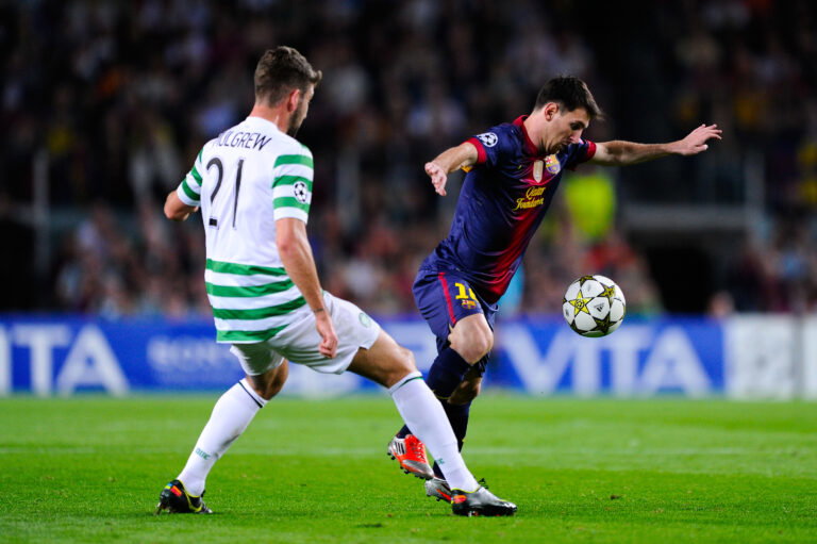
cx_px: 408
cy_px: 272
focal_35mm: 400
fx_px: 9072
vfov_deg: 3.4
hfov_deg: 5.2
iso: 2000
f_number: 2.8
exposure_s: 1/1250
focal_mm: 400
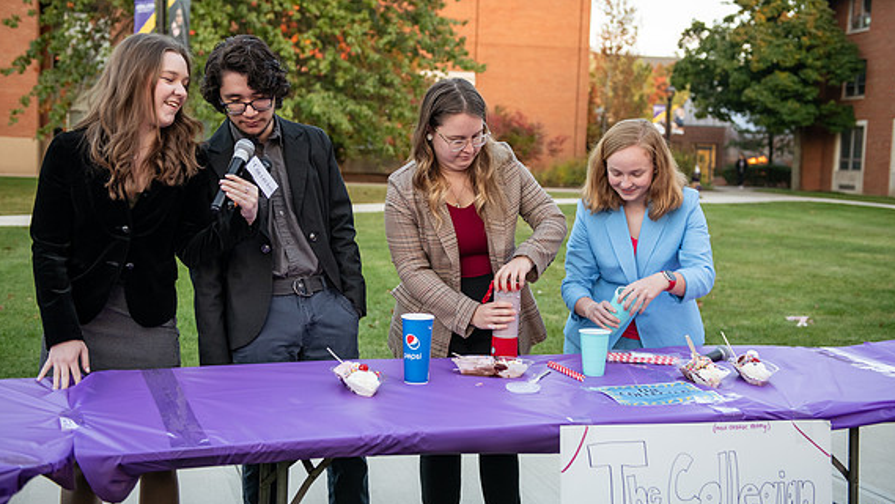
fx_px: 1115
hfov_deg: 43.7
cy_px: 239
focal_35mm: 47
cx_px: 451
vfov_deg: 25.4
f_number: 3.2
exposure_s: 1/400
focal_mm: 44
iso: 1000
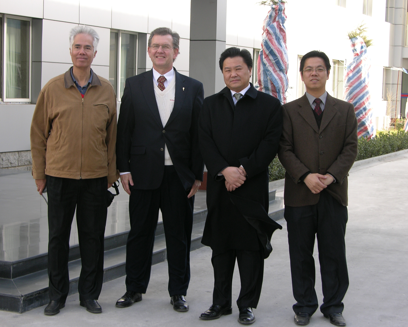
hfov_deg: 25.1
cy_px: 150
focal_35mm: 76
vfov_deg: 20.2
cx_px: 181
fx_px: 918
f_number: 3.6
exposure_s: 1/93
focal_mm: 15.7
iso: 50
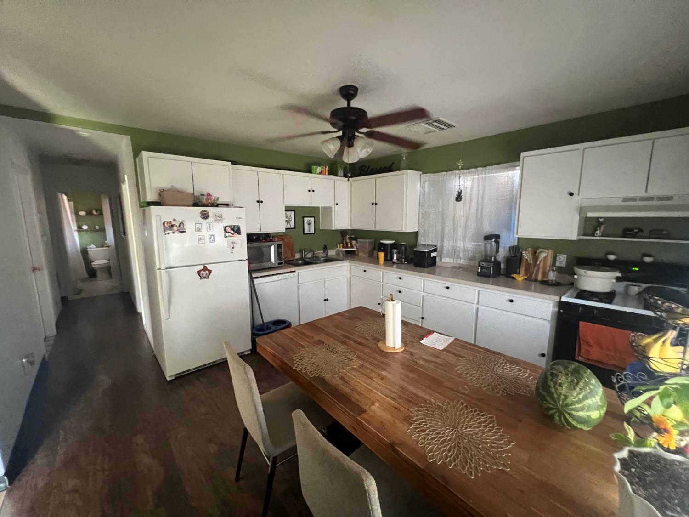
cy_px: 258
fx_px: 259
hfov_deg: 106.2
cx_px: 344
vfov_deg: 89.9
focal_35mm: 13
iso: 1000
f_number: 1.8
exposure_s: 1/58
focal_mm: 1.57
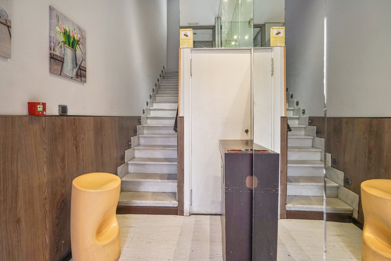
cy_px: 130
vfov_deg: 73.7
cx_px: 196
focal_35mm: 16
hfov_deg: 96.7
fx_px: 174
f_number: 4.5
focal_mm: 16
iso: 320
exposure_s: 1/60
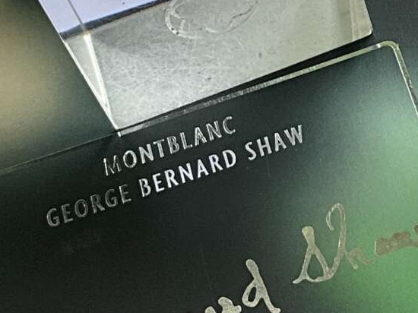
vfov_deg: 10.8
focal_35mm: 135
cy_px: -27
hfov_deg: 14.2
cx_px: 478
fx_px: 1629
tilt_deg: -55.4
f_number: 1.8
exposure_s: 1/122
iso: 40
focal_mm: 3
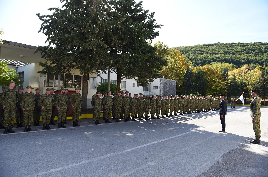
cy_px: 88
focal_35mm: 24
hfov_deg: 73.8
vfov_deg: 52.9
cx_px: 134
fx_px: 178
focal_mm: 24
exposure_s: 1/800
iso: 200
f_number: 2.8
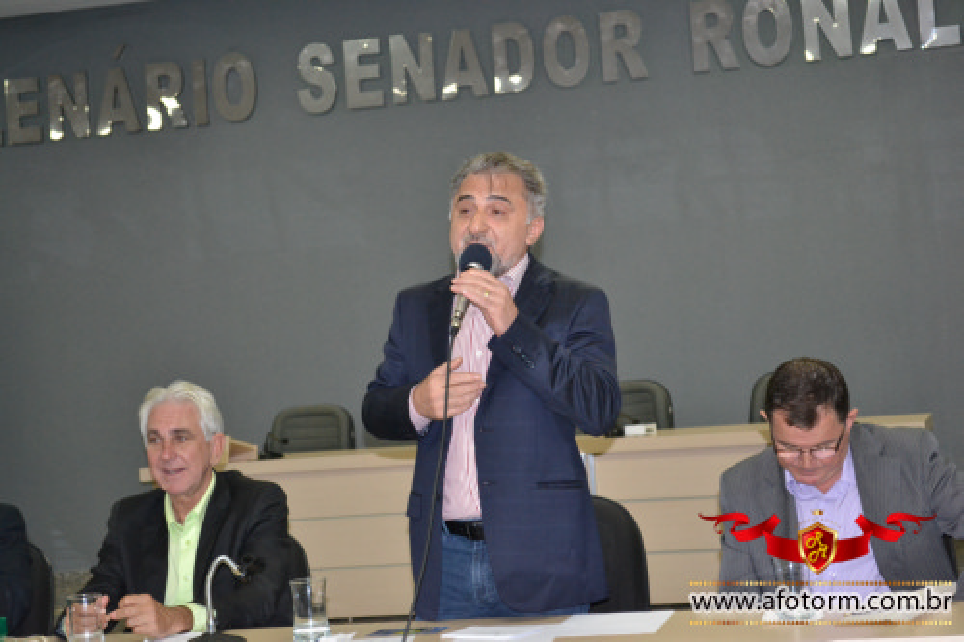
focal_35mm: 72
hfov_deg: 28.1
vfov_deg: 18.9
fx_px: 1927
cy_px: 321
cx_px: 482
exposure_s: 1/80
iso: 1600
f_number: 5.6
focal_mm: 48
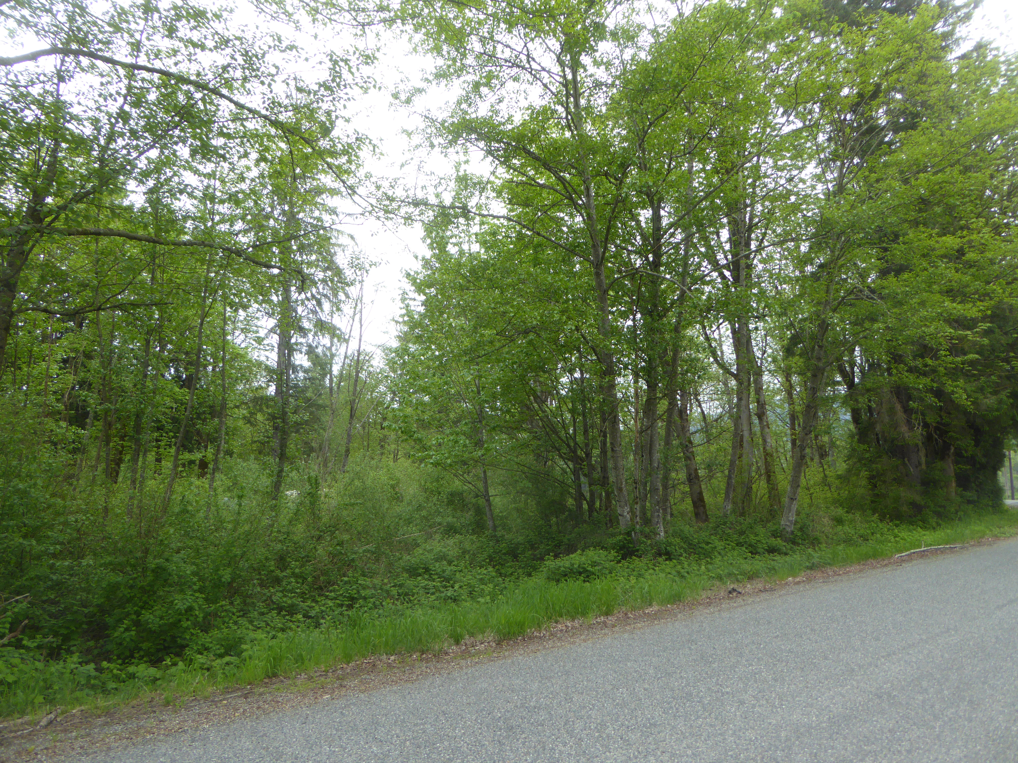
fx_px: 706
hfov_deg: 71.6
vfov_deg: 56.8
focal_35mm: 24
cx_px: 509
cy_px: 382
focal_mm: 4.3
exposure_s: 1/160
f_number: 3.3
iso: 100
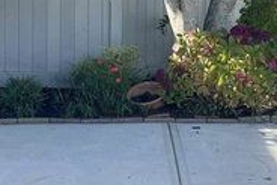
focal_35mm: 113
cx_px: 68
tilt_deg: -3.3
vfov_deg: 11.9
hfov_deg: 18.0
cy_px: -24
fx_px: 870
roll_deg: -0.6
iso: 32
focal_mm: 5.1
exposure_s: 1/969
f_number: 1.6
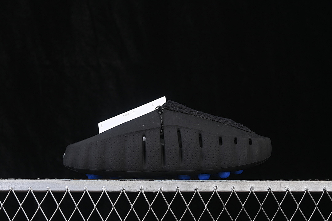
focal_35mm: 75
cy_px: 110
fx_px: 692
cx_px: 166
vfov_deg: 18.2
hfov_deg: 27.0
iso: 160
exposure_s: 1/60
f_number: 6.3
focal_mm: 50
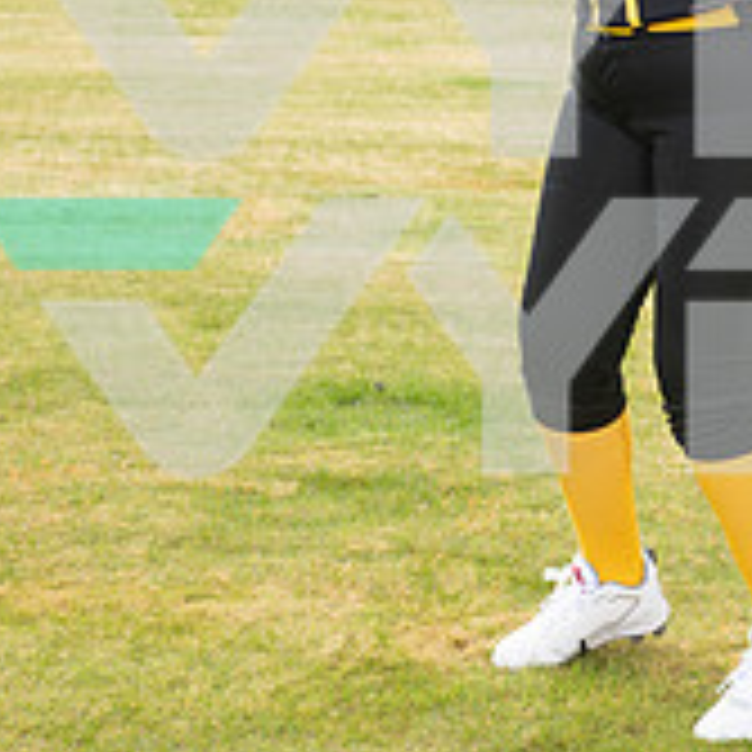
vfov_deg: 13.7
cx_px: 644
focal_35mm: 126
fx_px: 3097
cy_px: 23
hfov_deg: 13.7
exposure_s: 1/400
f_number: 7.1
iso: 200
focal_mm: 55
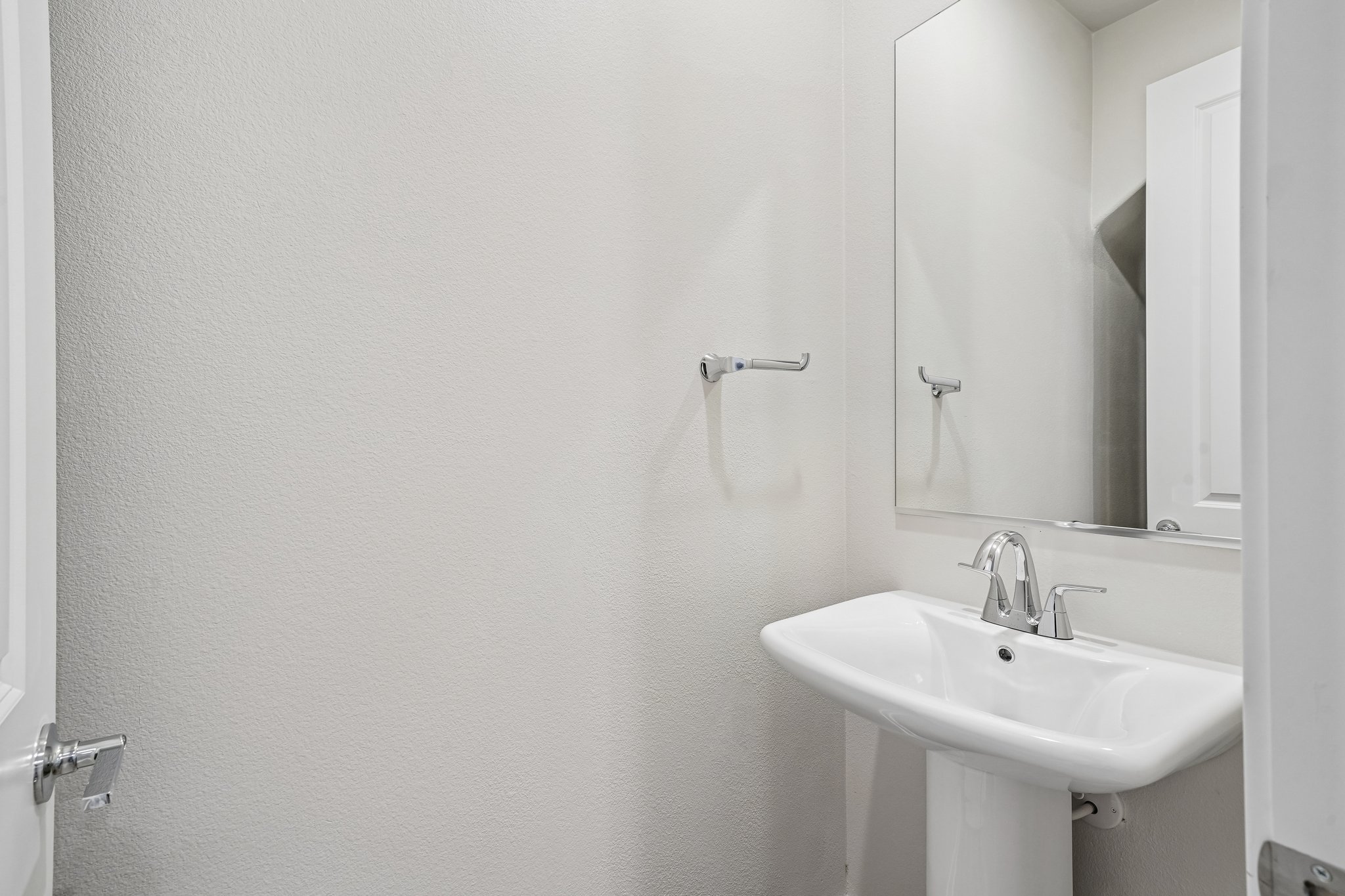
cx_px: 672
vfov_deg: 73.7
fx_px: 598
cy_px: 448
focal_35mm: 16
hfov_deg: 96.7
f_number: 9
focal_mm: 16
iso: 400
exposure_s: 1/10
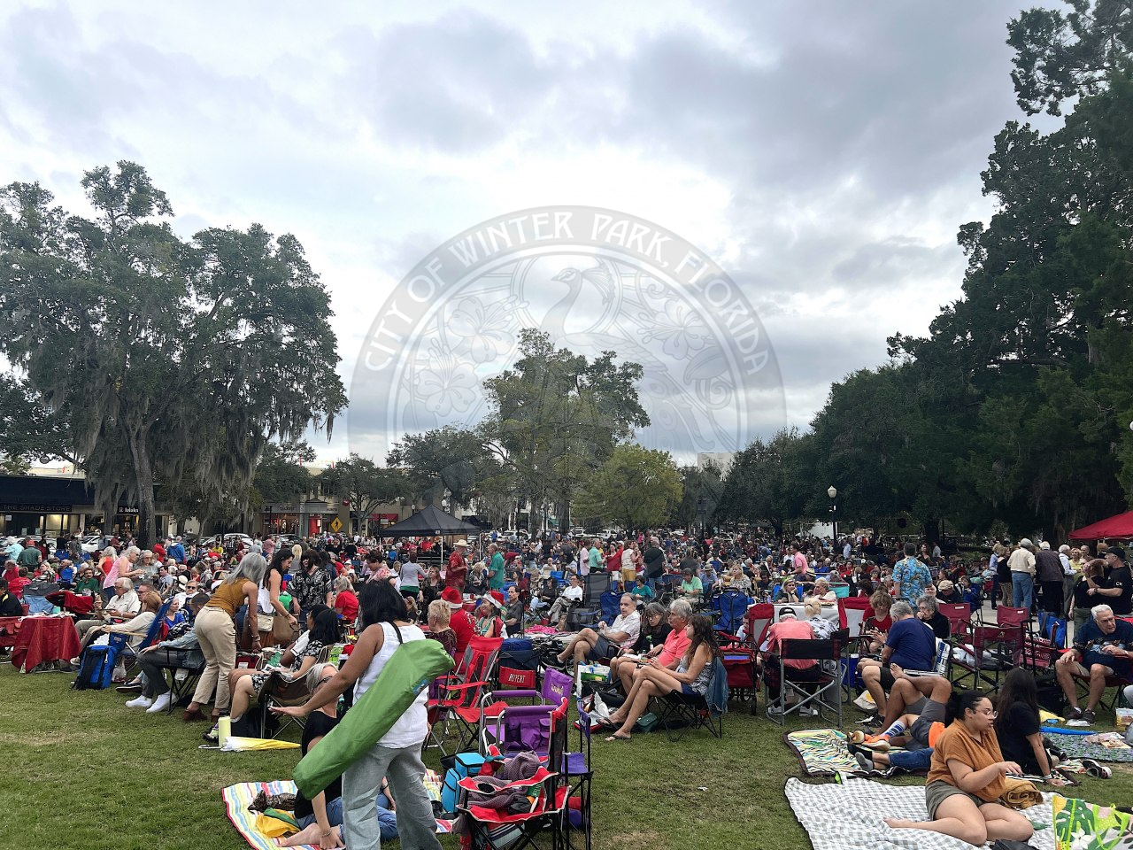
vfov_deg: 53.1
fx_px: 851
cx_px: 566
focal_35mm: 26
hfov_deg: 67.3
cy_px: 425
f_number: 1.5
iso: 50
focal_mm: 5.7
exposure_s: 1/965
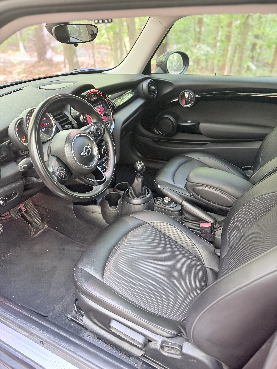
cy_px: 184
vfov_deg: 67.3
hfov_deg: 53.1
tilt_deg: -33.6
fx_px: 277
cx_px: 138
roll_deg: -0.6
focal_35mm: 26
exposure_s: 1/36
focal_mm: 5.96
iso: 640
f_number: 1.6
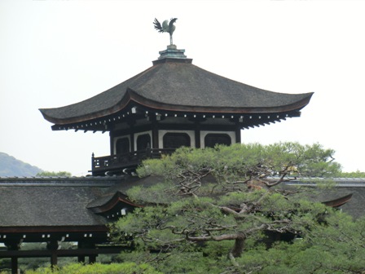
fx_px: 1771
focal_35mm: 168
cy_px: 137
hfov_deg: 11.8
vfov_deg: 8.8
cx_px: 182
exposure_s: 1/200
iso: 64
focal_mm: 30.1
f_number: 4.8
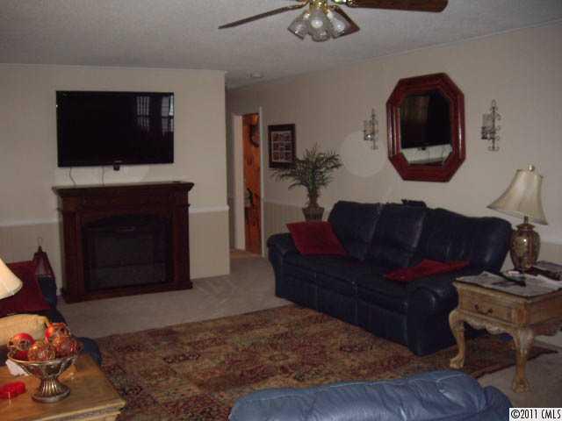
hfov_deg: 49.0
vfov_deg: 37.7
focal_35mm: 38
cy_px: 210
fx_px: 617
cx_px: 281
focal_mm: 6.2
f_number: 2.7
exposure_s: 1/40
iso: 200
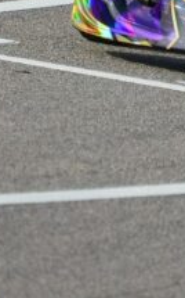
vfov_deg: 1.4
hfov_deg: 0.9
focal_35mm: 1455
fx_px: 11761
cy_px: -170
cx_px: 335
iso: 100
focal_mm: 300
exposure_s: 1/640
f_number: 5.6
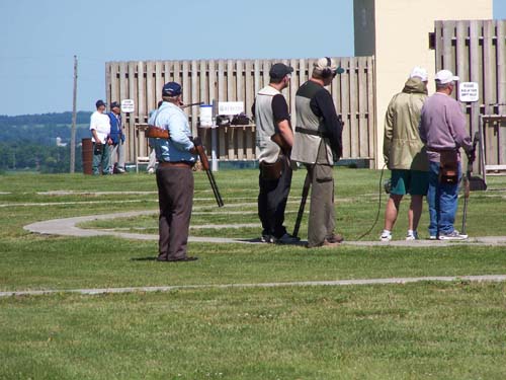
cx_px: 253
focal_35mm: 380
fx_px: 5555
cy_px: 190
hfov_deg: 5.2
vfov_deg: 3.9
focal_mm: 63
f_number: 7.1
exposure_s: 1/350
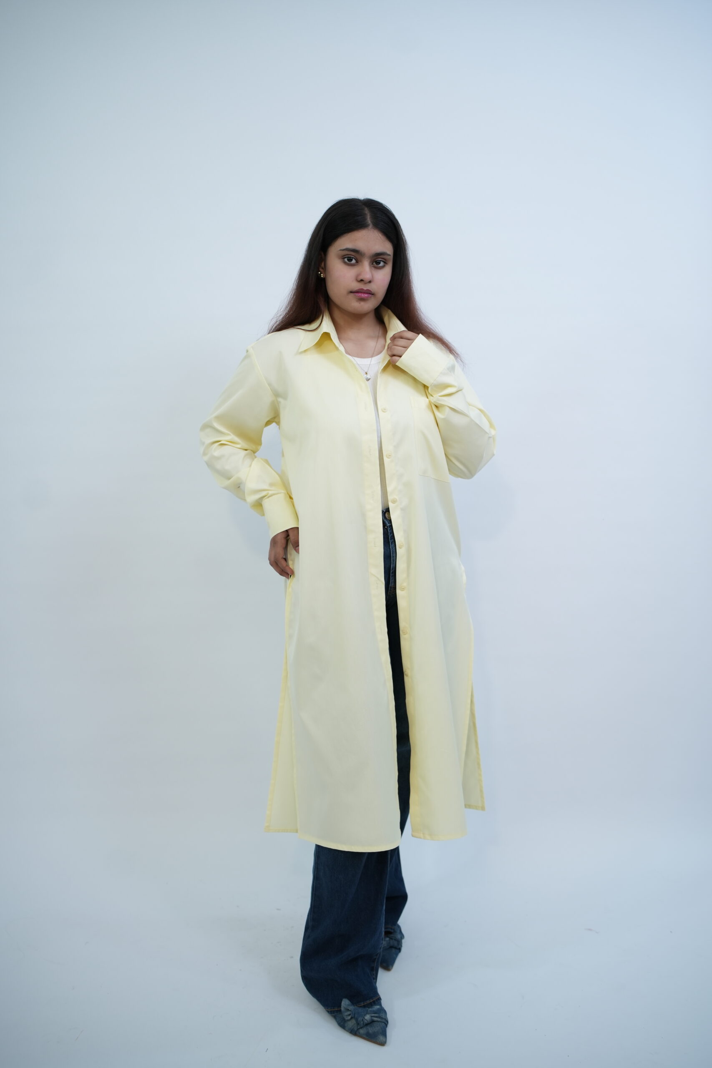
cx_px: 356
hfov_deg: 37.9
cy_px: 534
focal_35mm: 35
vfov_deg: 54.4
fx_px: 1038
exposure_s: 1/200
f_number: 2.8
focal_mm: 35
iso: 320
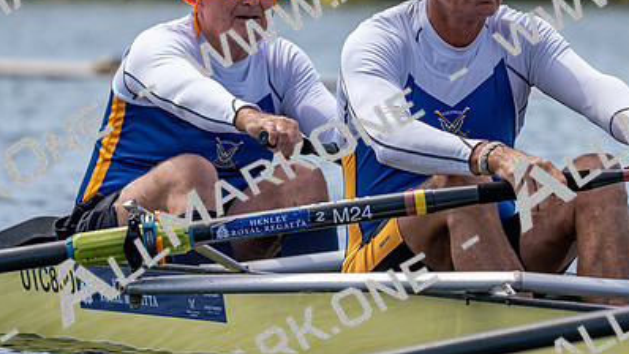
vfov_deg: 2.5
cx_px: 378
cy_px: 83
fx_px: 8023
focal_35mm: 481
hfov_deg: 4.5
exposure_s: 1/2000
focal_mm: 315
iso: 320
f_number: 6.3
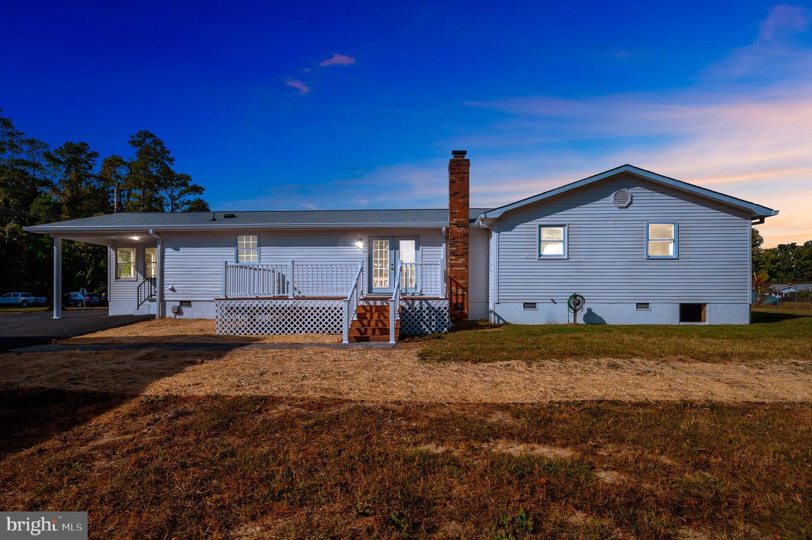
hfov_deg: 93.3
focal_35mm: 17
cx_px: 406
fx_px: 383
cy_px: 270
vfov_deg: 70.4
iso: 100
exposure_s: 1/500
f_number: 8
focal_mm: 17
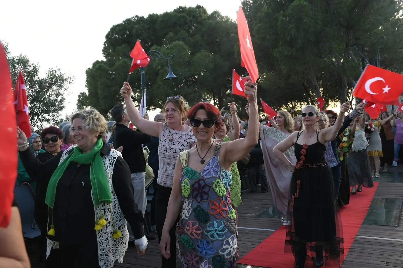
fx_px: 381
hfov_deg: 55.8
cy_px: 134
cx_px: 202
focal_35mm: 34
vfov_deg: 38.9
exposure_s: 1/160
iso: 110
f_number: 3.8
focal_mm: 23
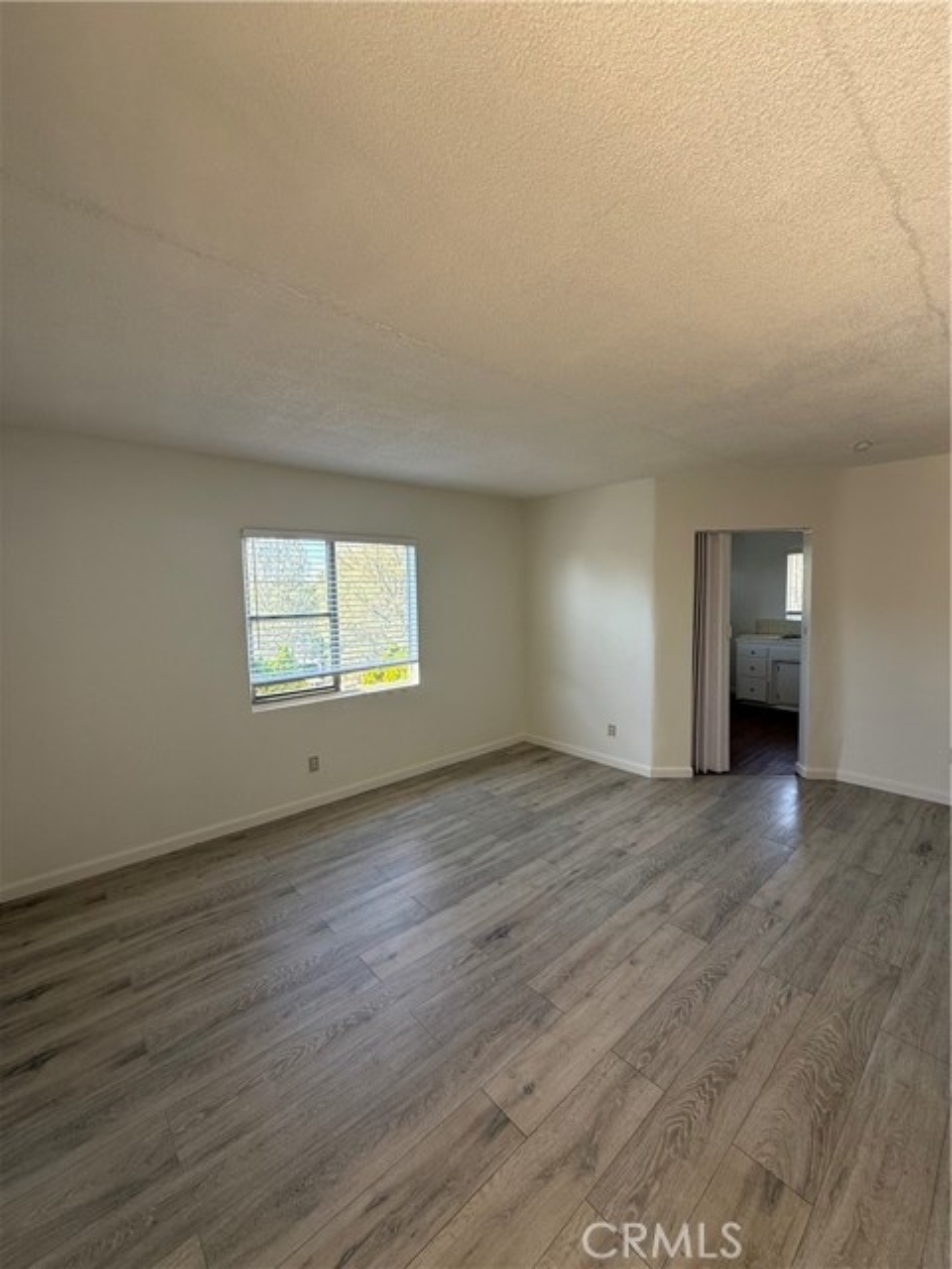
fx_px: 513
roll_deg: +1.3
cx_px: 476
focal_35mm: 14
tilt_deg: -4.3
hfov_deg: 85.7
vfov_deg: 102.1
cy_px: 634
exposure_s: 1/99
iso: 64
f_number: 2.2
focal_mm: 2.22
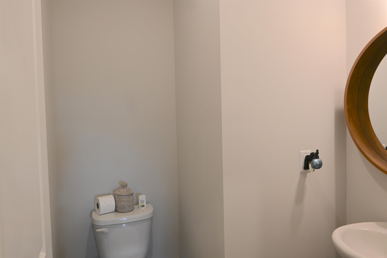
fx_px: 258
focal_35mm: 24
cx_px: 194
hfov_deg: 73.7
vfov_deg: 53.1
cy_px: 129
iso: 400
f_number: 4
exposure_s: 1/125
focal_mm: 16
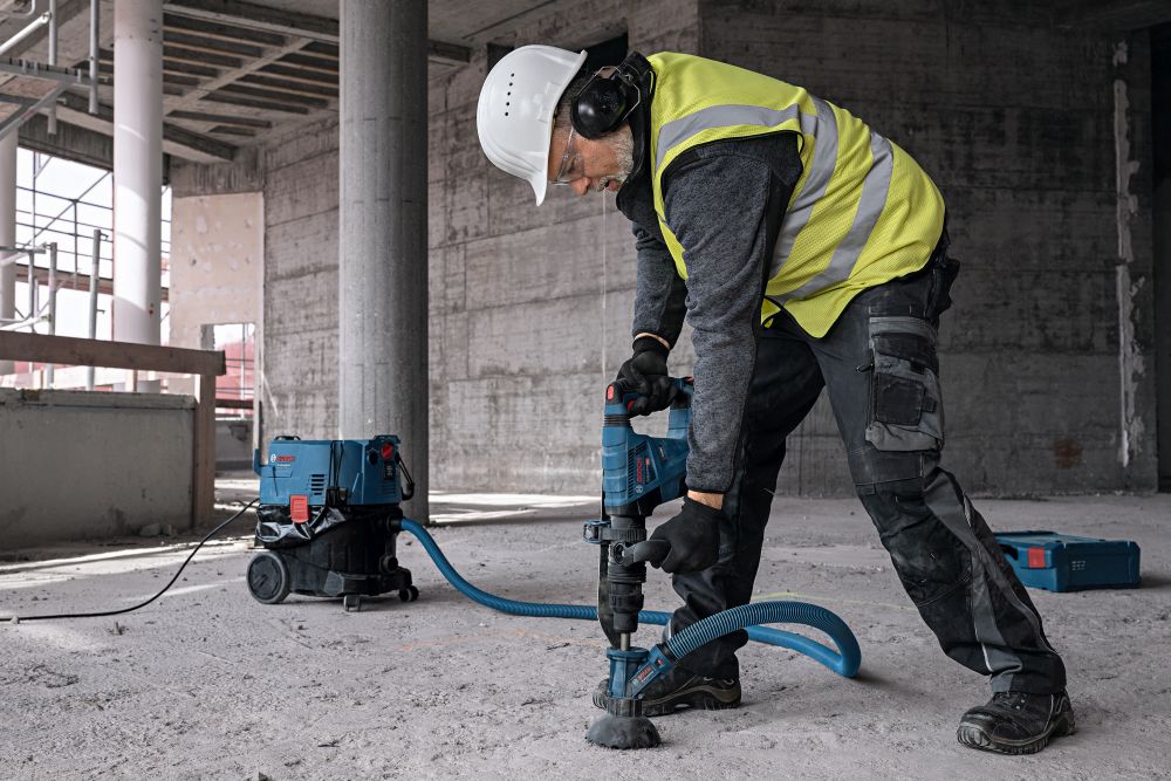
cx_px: 586
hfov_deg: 51.9
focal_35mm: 37
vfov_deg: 36.0
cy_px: 390
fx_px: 1204
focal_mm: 37
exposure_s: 1/200
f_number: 7.1
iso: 400
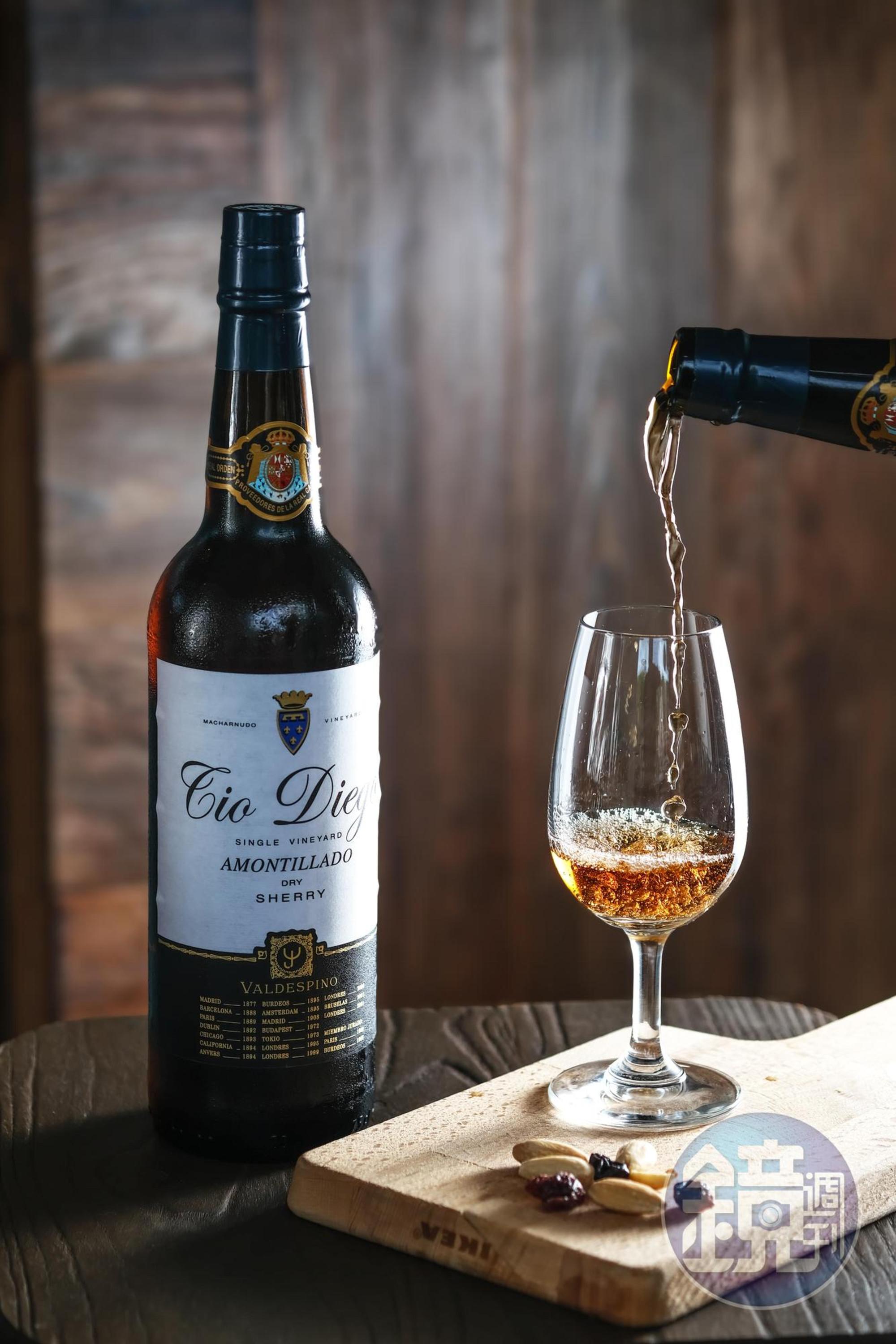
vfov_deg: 22.6
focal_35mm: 90
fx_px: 3360
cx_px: 448
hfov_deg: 15.2
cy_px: 672
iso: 125
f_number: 3.6
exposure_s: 1/200
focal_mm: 60
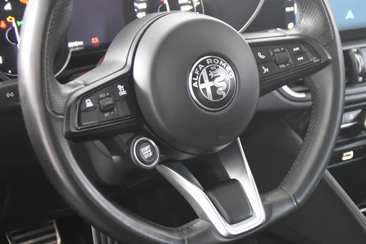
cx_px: 301
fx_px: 726
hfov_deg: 27.6
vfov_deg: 18.8
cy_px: 207
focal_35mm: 71
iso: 3200
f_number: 2.8
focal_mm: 17
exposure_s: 1/25
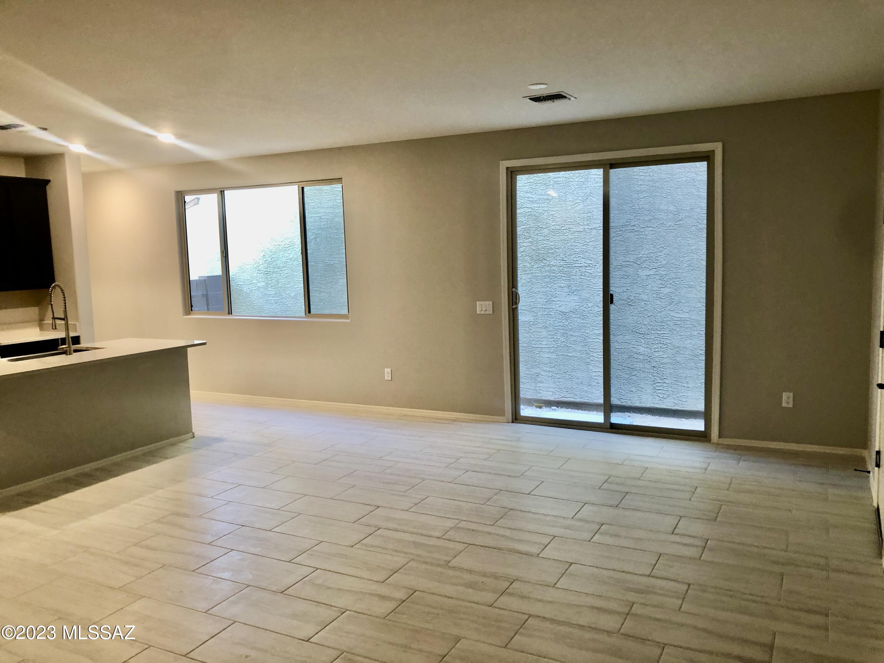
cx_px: 442
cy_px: 332
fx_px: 715
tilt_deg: -9.7
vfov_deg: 49.7
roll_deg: +1.9
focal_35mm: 28
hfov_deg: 63.4
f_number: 1.8
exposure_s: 1/17
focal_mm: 3.99
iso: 40
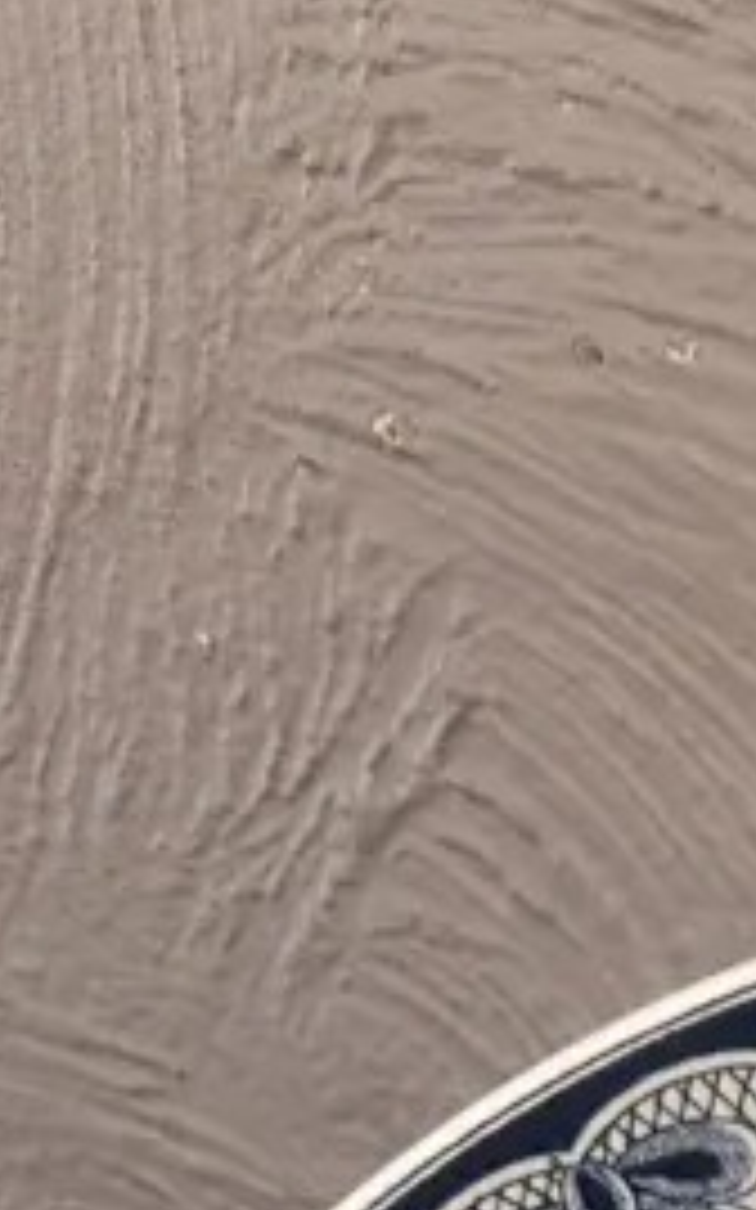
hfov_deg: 12.5
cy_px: 2182
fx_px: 3199
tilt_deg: -15.0
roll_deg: -0.6
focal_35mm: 97
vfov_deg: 17.4
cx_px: 1274
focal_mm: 6.86
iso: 160
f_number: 1.78
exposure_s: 1/50
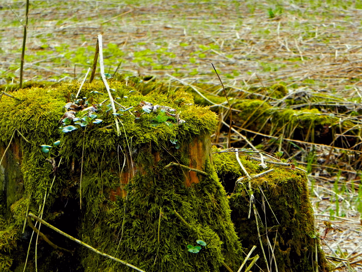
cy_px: 136
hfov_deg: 13.7
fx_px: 1506
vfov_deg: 10.3
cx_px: 181
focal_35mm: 144
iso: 160
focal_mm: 25.7
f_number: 5
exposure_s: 1/212
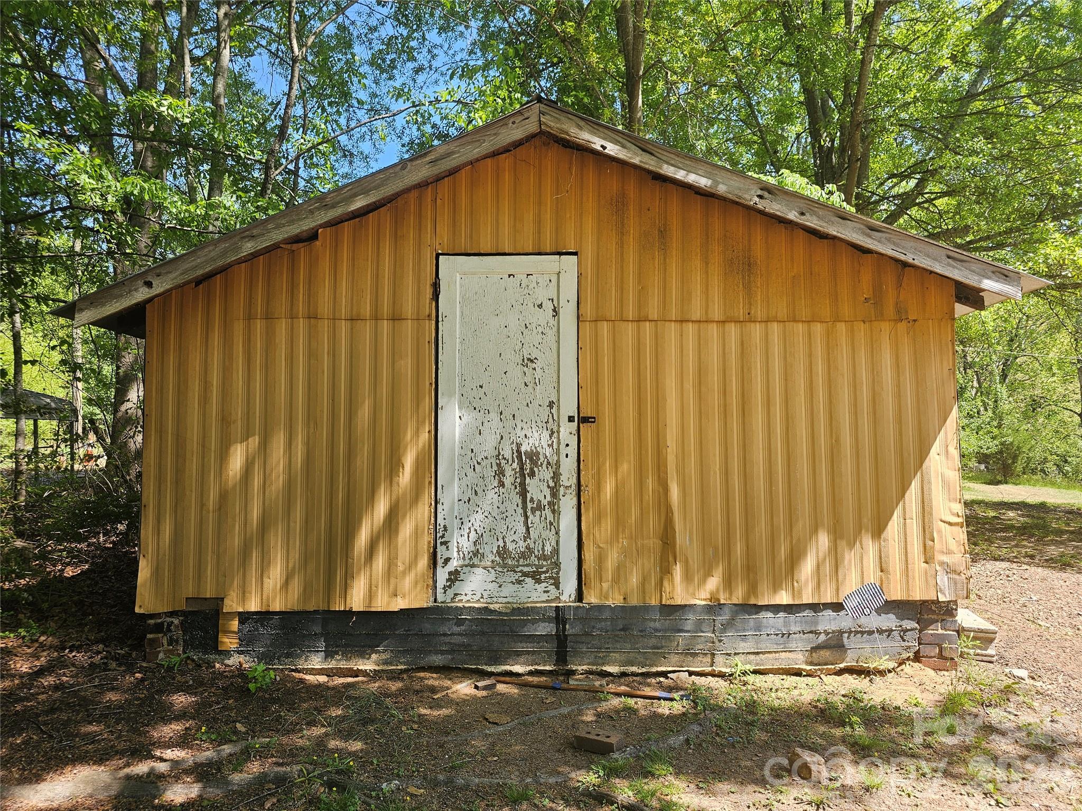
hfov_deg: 73.9
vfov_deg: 58.9
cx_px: 541
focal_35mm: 23
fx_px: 719
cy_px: 406
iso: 10
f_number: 1.7
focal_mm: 6.3
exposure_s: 1/122
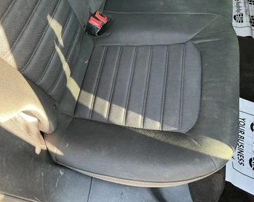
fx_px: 240
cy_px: 96
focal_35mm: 32
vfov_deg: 45.7
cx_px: 115
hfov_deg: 55.6
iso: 125
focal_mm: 3
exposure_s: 1/60
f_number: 1.8
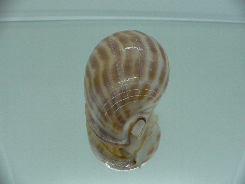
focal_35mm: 35
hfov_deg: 52.6
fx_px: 248
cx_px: 122
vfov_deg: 40.7
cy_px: 92
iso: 80
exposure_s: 1/60
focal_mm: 4.6
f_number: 2.8
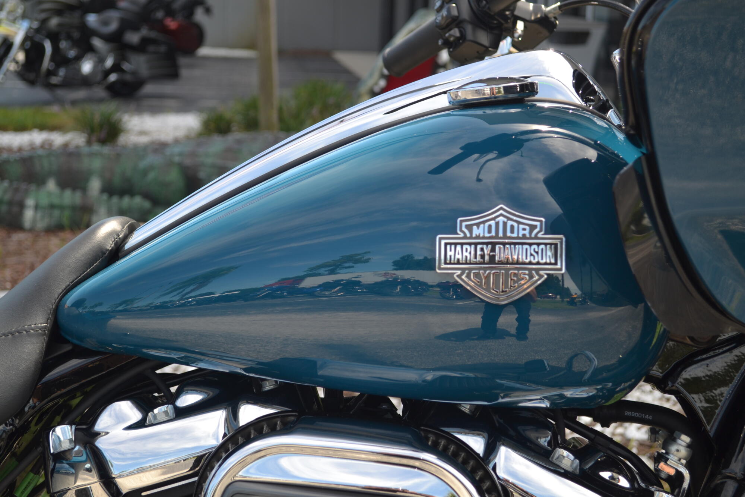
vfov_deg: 22.6
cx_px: 372
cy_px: 248
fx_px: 1241
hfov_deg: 33.4
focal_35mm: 60
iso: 100
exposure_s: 1/160
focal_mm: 40
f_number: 5.3
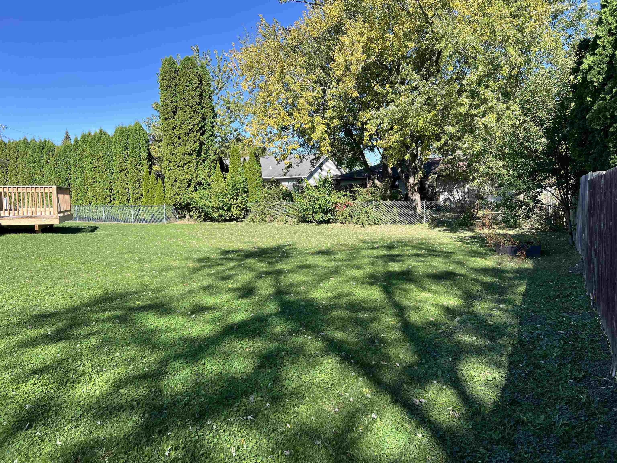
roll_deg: -0.2
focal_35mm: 26
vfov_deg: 53.1
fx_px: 463
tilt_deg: -3.2
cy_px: 232
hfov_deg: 67.3
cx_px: 308
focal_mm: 5.7
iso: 50
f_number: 1.5
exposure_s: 1/1395
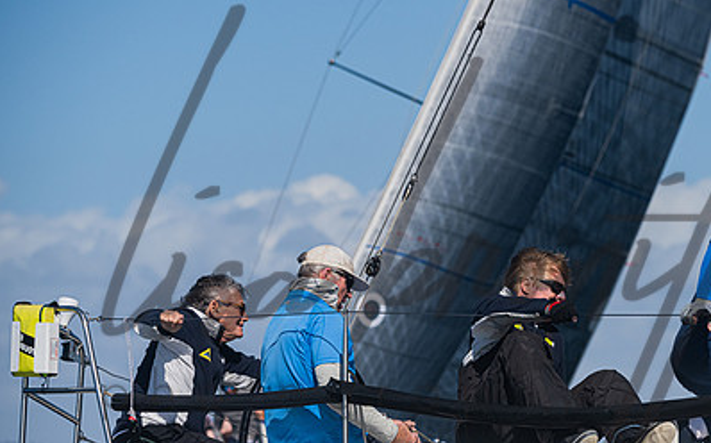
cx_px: 500
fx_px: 5615
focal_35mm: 290
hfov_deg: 7.2
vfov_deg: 4.5
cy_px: 260
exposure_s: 1/8000
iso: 400
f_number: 6.3
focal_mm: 195
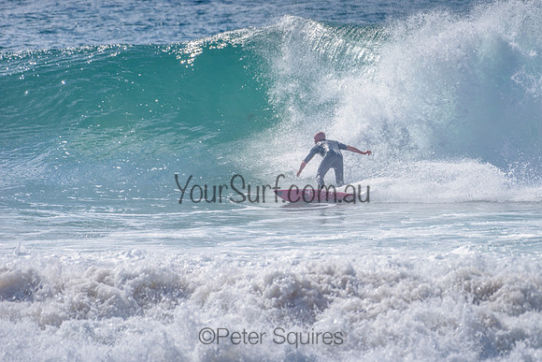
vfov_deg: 2.2
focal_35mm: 612
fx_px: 9218
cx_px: 332
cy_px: 140
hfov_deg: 3.4
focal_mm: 500
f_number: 5.6
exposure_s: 1/2000
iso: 80
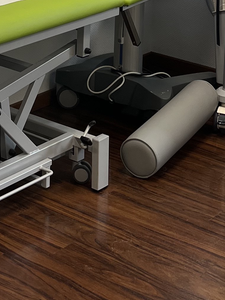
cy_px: -140
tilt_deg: -5.3
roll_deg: -1.0
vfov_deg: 17.3
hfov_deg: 14.1
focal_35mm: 103
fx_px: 893
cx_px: -6
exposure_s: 1/100
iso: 40
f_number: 1.6
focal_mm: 5.1
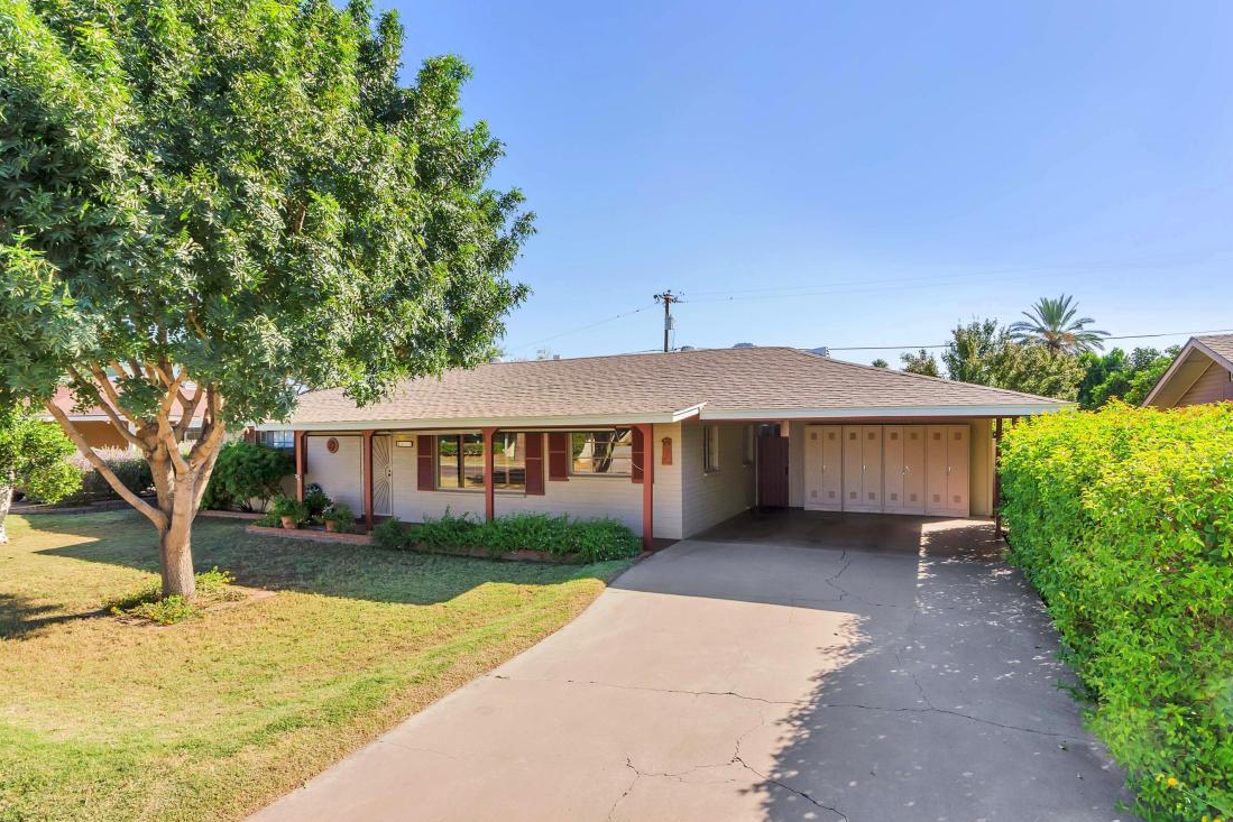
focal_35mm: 21
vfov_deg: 60.6
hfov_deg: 82.5
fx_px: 703
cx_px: 594
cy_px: 421
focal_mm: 13
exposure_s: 1/320
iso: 320
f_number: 9
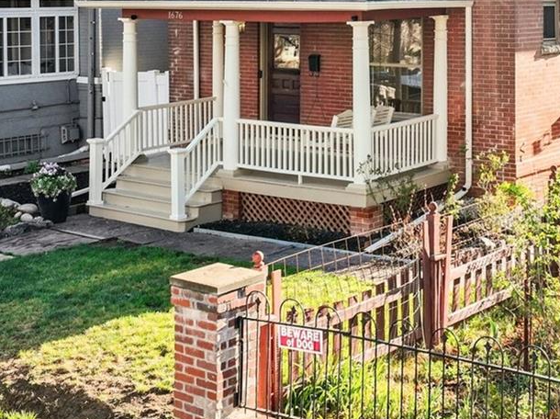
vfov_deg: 22.8
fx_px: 1018
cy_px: 62
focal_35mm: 63
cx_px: 440
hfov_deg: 30.1
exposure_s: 1/640
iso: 420
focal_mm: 12.3
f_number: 2.8
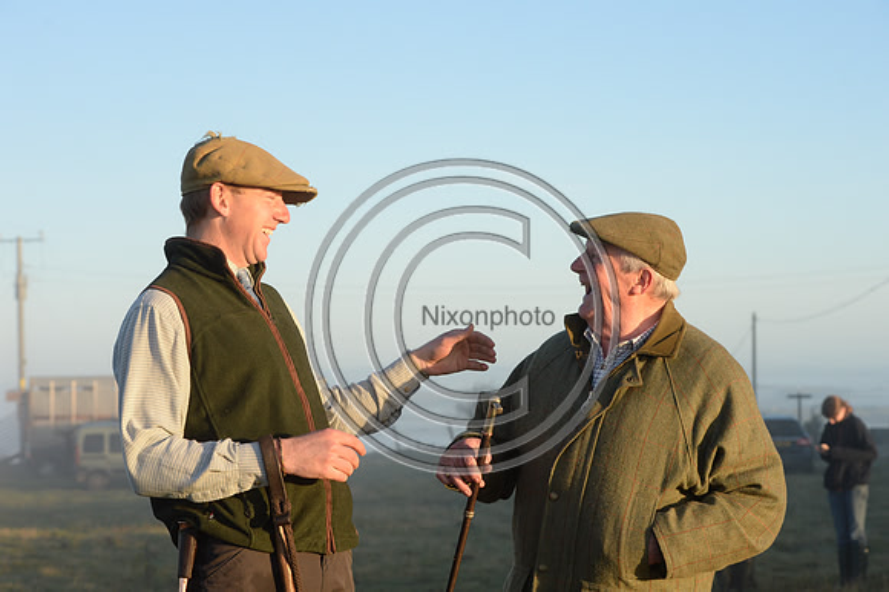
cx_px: 444
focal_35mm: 95
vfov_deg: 14.4
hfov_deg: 21.5
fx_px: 2345
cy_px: 296
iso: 1250
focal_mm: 95
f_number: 9
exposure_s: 1/1000
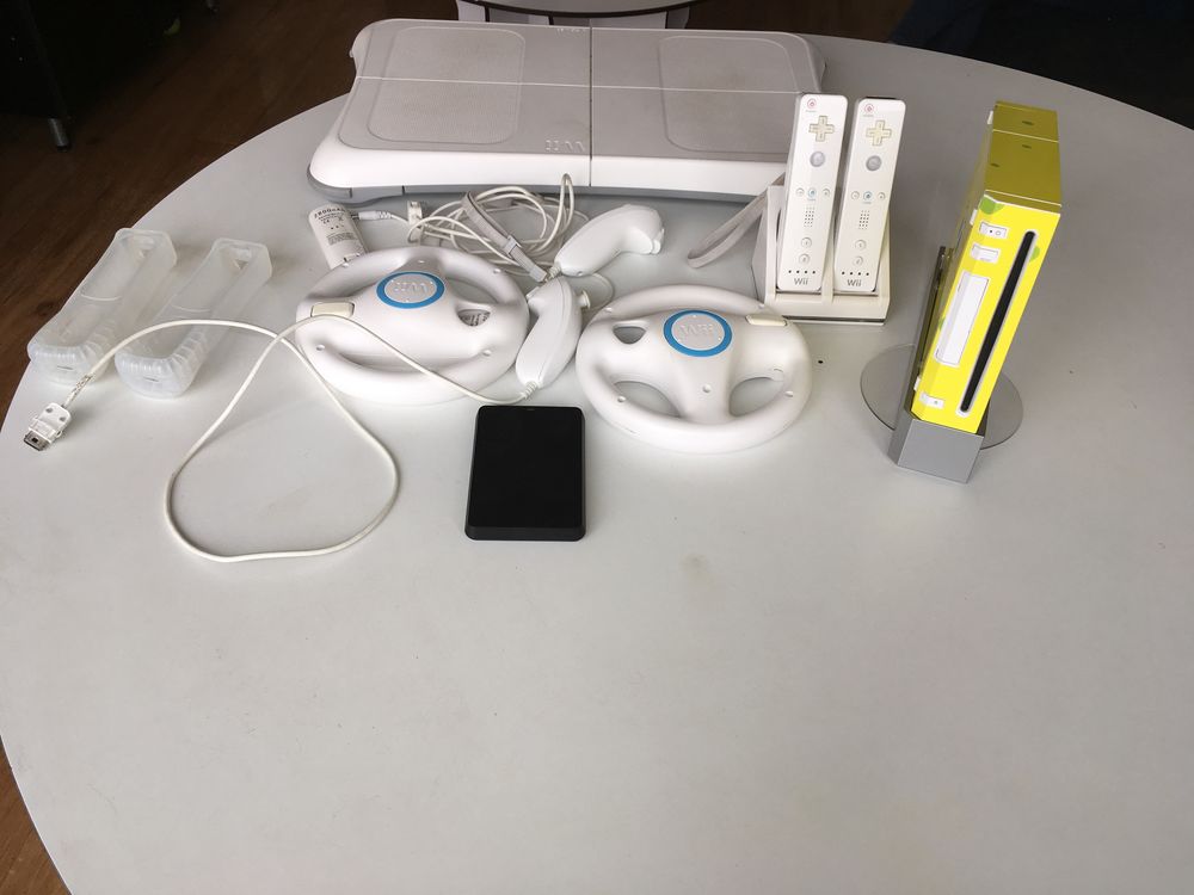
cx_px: 597
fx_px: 1000
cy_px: 448
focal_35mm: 29
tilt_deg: -46.2
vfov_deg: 48.2
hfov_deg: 61.7
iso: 25
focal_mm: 4.15
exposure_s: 1/158
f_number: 2.2
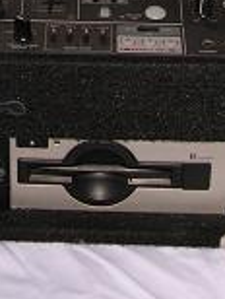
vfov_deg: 16.5
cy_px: -98
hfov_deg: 13.1
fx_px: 968
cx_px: 5
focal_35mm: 112
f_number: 2.8
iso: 100
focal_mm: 8
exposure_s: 1/60
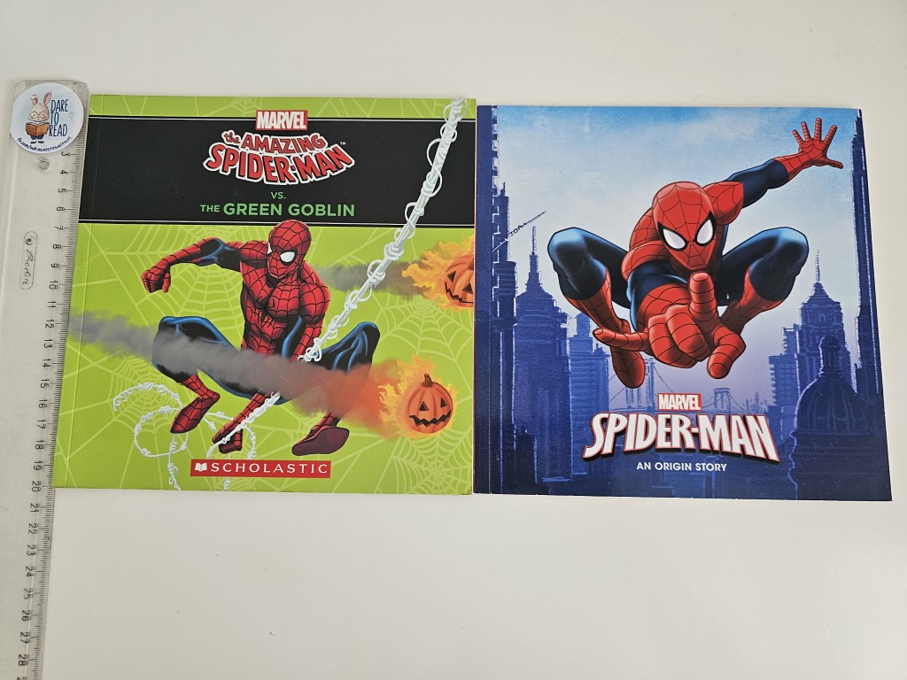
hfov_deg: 73.9
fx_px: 603
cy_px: 340
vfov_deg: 58.9
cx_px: 454
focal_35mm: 23
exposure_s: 1/90.1
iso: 64
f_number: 1.7
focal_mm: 6.3
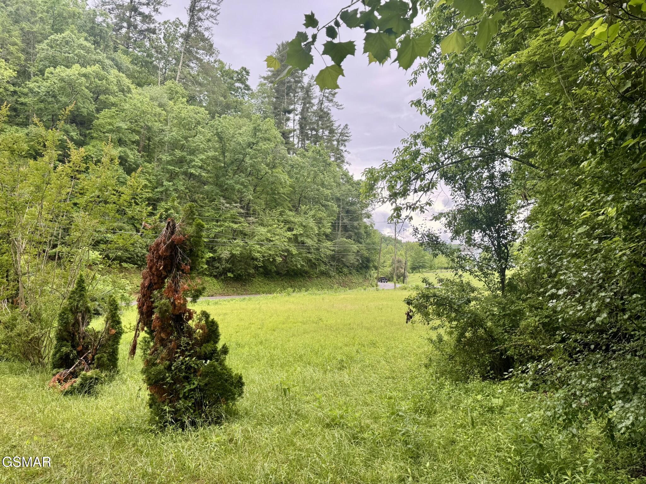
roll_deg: -0.5
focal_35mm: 24
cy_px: 242
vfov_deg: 56.8
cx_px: 323
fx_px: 448
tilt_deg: +3.9
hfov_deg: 71.6
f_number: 1.78
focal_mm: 6.76
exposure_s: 1/553
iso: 80
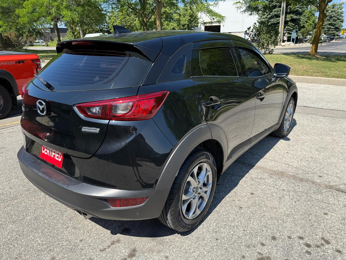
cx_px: 173
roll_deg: +0.0
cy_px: 130
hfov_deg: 71.6
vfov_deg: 56.8
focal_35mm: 24
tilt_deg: -19.6
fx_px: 240
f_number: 1.78
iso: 80
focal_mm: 6.76
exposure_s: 1/2232
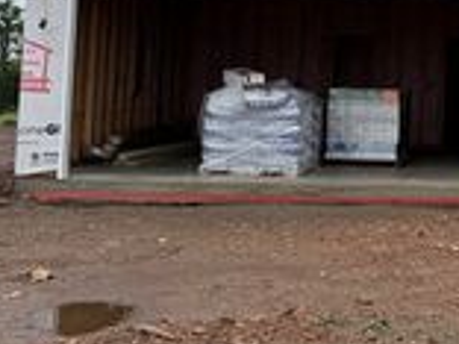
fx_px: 1021
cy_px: 13
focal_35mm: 77
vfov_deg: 18.7
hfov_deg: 23.1
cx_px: 562
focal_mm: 6.76
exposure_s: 1/1901
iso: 80
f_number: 1.78
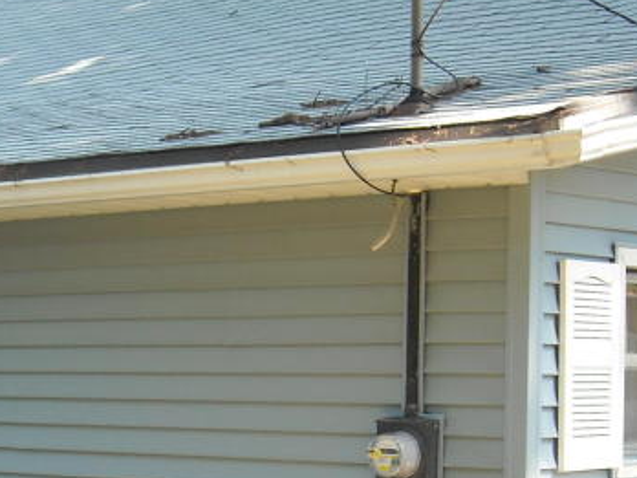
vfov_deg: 14.2
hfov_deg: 18.2
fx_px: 1895
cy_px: 441
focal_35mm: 103
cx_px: -99
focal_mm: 5.7
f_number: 2.8
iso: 64
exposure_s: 1/148
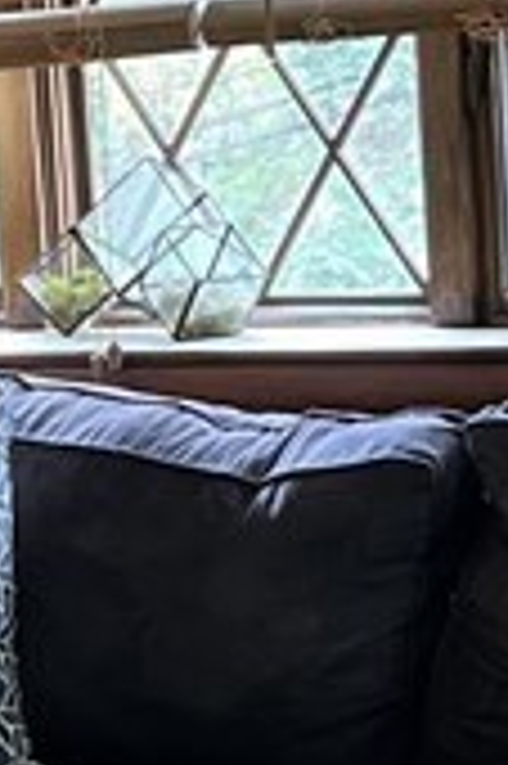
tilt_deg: -7.7
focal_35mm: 163
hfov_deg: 8.1
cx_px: -418
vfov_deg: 12.6
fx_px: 3457
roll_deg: +5.7
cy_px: 432
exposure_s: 1/60
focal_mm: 5.1
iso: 320
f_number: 1.6
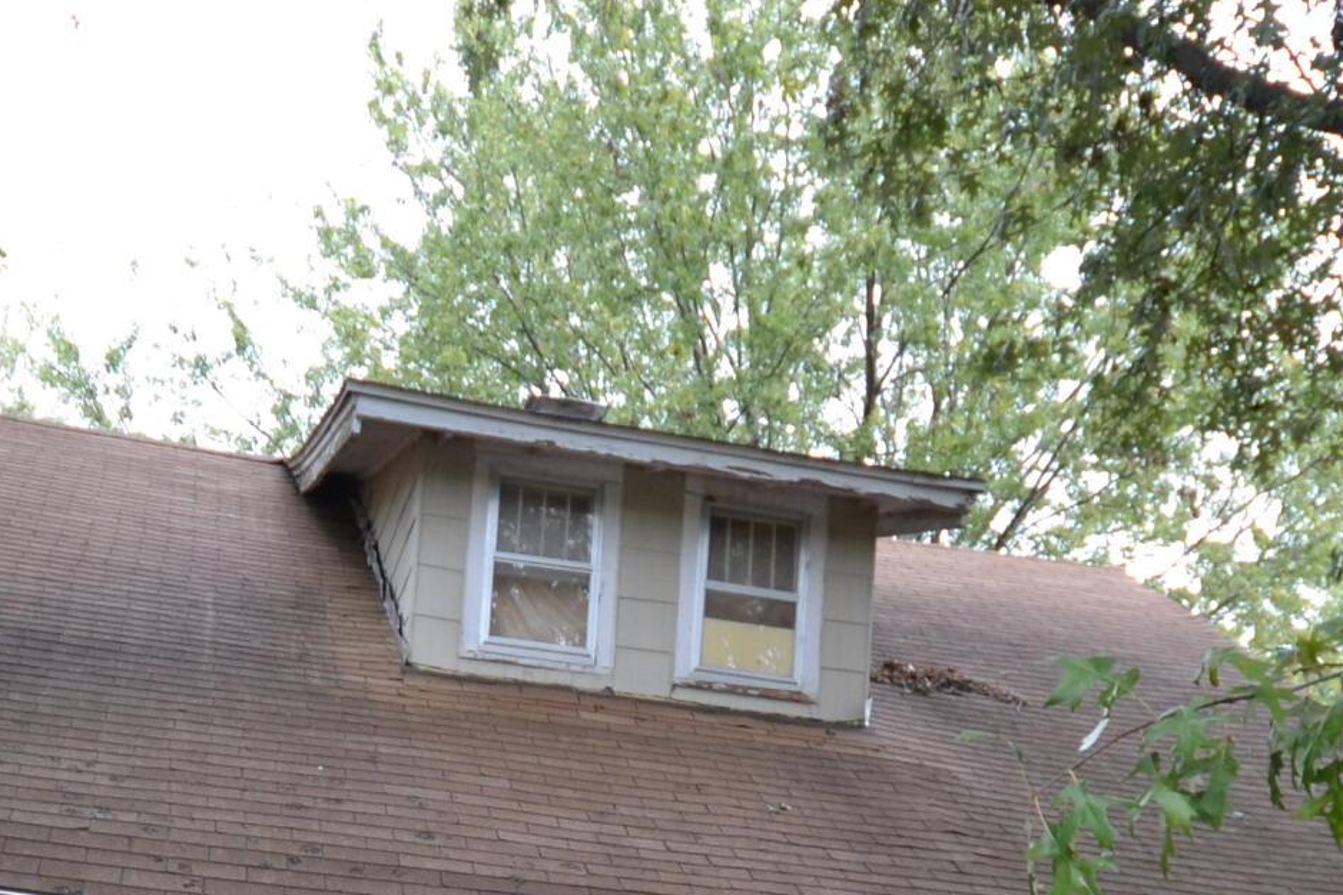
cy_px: 1181
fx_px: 1790
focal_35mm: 48
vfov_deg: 24.3
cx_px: 495
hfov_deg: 40.8
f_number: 5.6
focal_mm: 10
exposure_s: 1/125
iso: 400
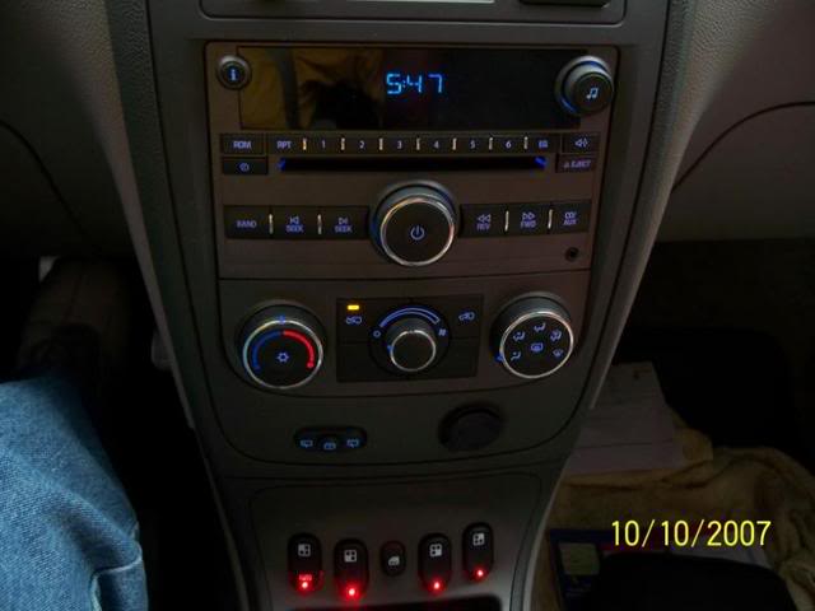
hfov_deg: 50.1
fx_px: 871
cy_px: 306
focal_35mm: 37
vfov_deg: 38.7
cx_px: 408
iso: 200
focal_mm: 7.8
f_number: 2.8
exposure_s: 1/8
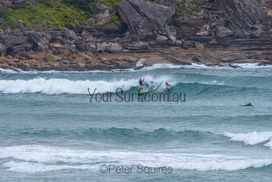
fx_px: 4634
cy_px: 89
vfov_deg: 2.2
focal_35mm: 613
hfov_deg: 3.4
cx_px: 132
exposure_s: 1/2000
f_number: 5.6
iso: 320
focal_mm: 500
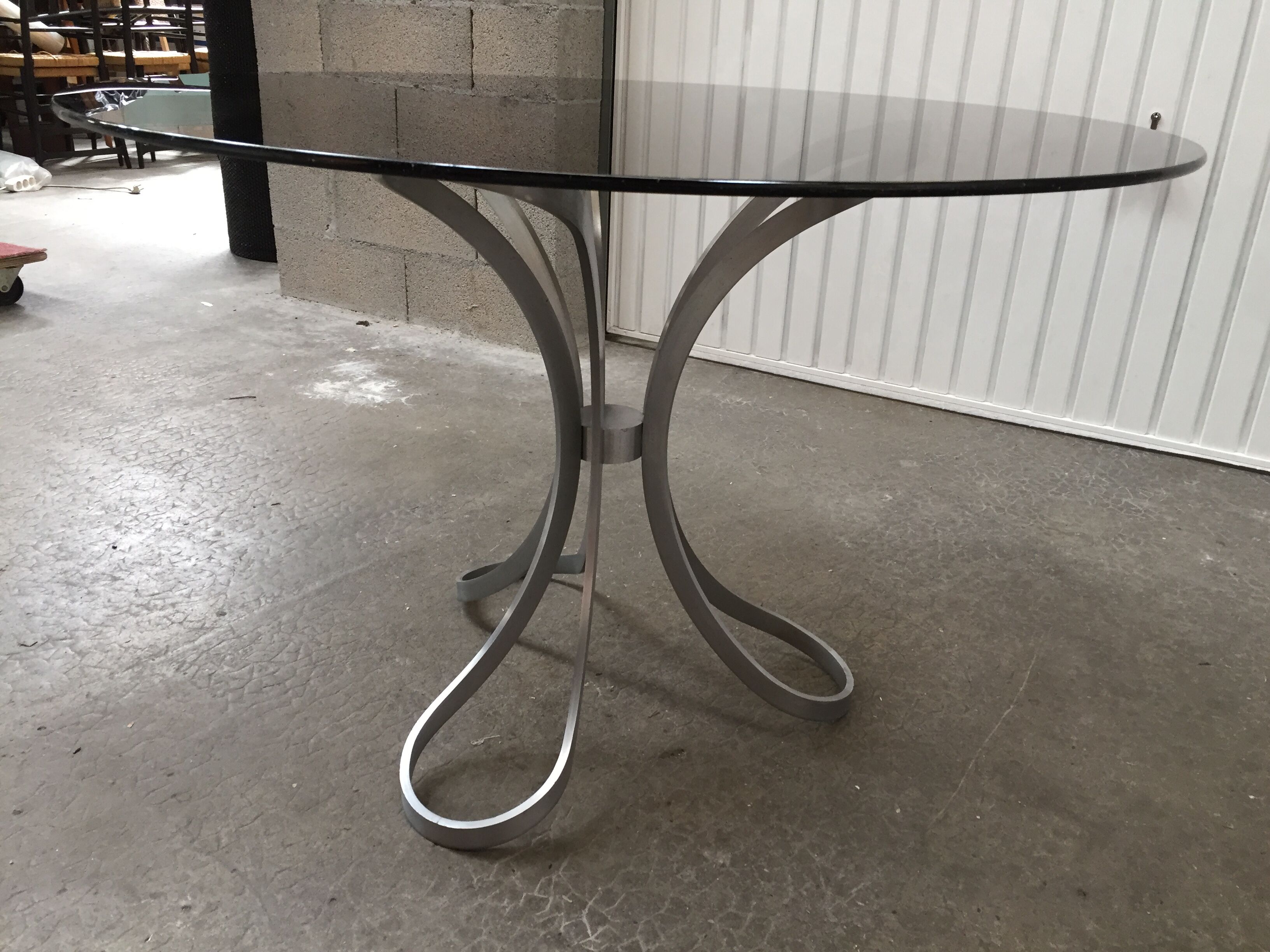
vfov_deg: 48.2
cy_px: 476
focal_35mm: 29
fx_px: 1064
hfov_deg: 61.7
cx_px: 635
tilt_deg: -24.4
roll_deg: -2.7
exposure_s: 1/33
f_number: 2.2
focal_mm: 4.15
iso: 125
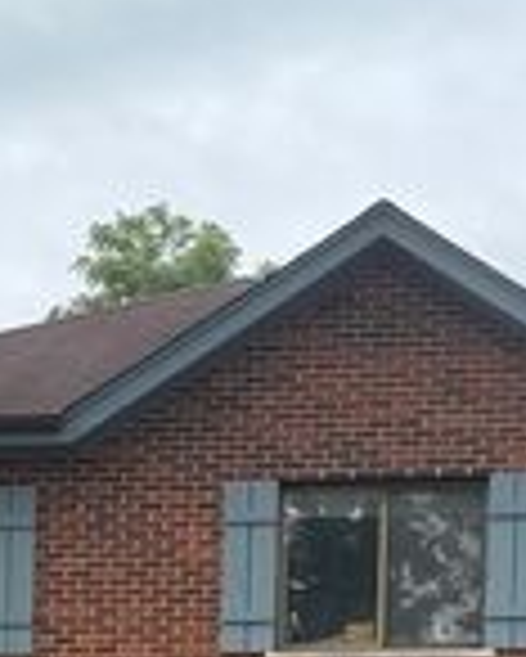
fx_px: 2080
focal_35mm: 107
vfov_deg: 16.5
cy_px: 961
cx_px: 364
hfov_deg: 14.4
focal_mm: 6.76
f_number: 1.78
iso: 80
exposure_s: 1/1238
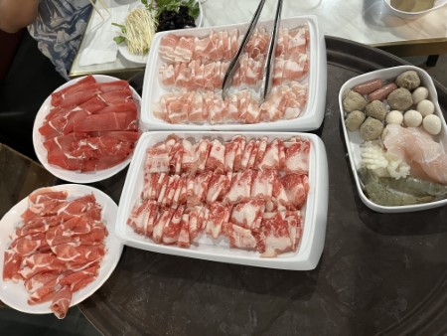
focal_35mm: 26
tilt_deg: -60.6
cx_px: 224
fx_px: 336
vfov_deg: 53.1
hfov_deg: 67.3
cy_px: 168
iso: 400
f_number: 1.6
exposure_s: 1/40
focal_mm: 5.1
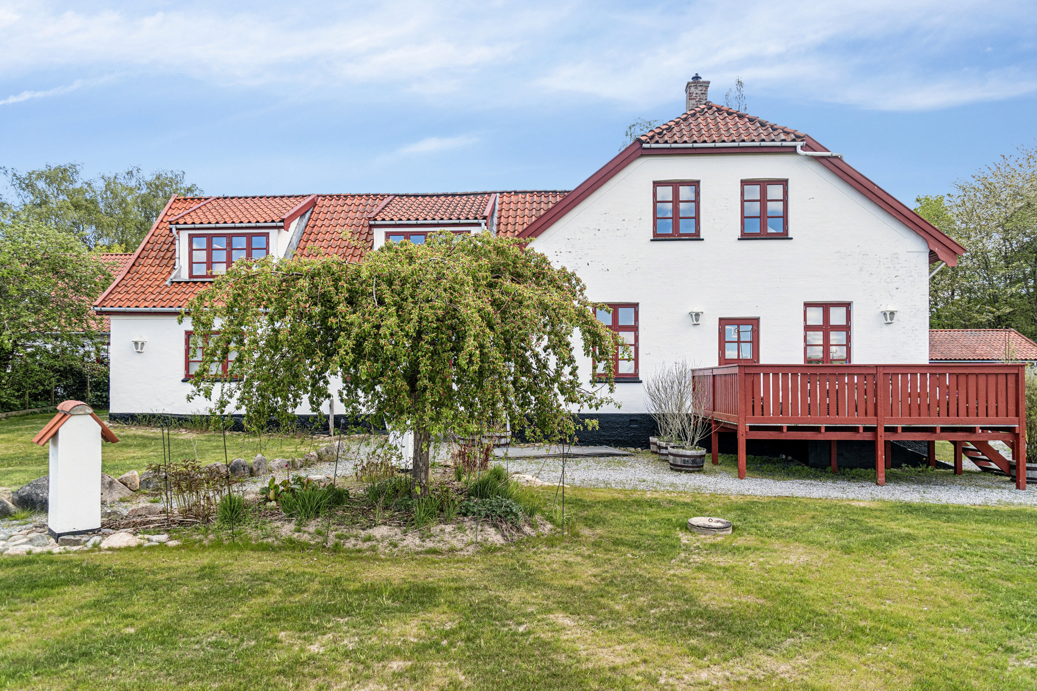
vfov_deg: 53.1
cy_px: 346
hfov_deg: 73.7
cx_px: 518
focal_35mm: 24
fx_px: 691
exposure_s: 1/640
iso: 200
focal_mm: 16
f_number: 4
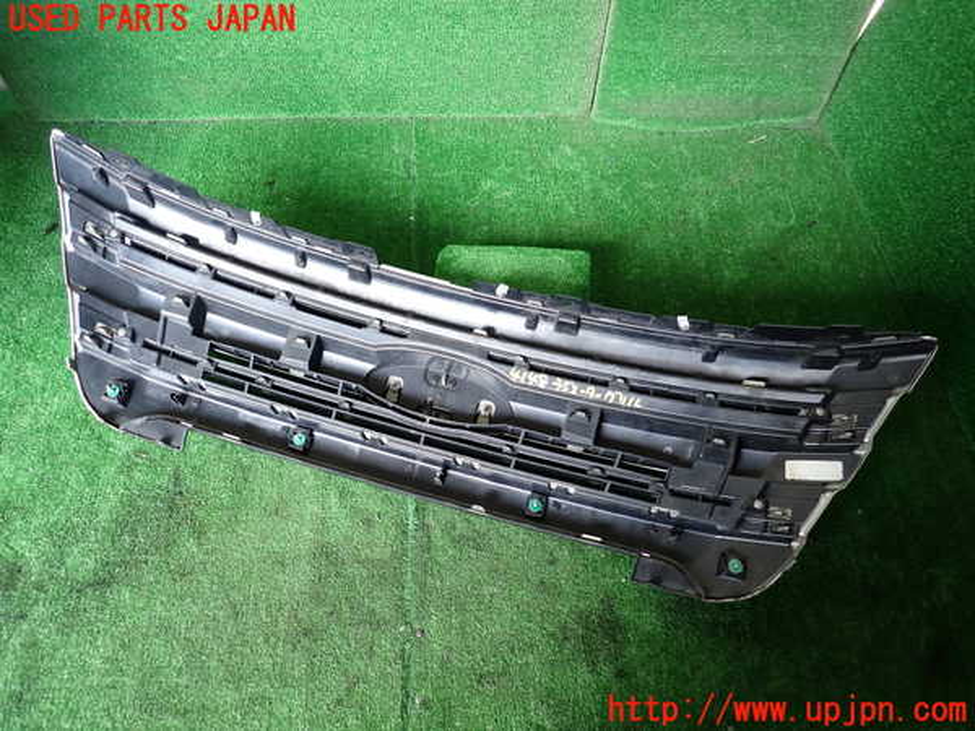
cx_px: 488
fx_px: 704
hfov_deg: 69.4
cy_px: 366
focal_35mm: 25
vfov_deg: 54.9
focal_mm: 4.5
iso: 200
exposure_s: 1/125
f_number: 2
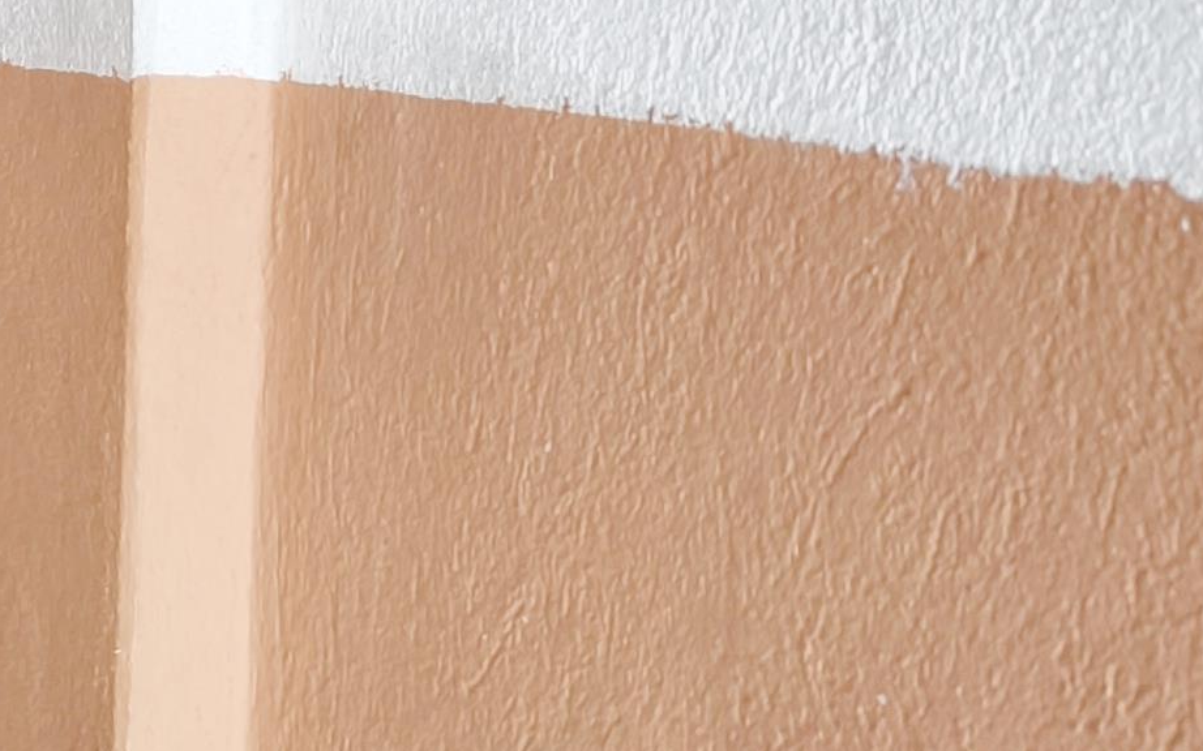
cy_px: 141
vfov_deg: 11.5
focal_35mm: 113
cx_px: -1340
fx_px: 3704
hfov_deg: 14.6
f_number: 1.9
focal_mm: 6.92
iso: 250
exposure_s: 1/50
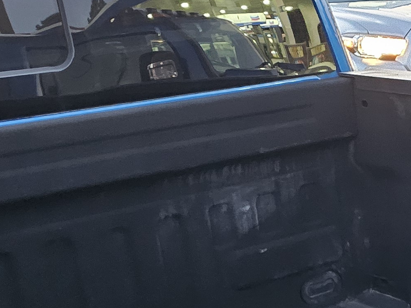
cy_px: 368
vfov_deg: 15.5
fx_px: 1092
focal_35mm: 92
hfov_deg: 20.0
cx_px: 497
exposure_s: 1/20
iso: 1250
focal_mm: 6.3
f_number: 1.7
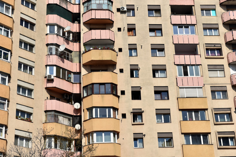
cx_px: 118
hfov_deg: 28.8
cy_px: 78
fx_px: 459
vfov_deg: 19.5
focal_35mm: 70
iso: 200
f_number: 7.1
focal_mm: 70
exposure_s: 1/1250
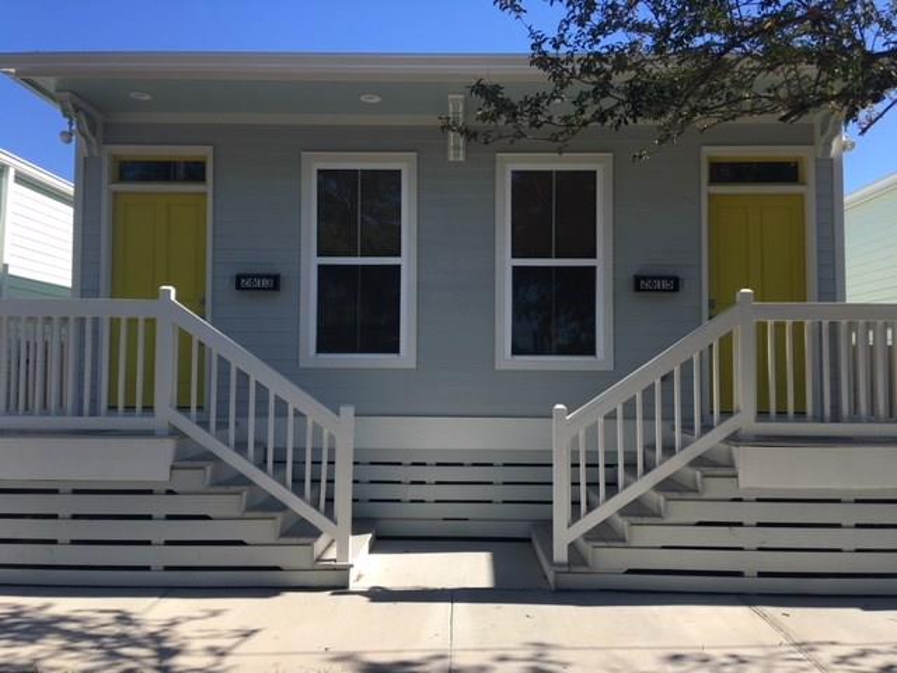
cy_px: 336
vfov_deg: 48.2
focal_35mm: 29
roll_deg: +0.1
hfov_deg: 61.7
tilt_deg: +1.2
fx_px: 751
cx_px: 448
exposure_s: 1/845
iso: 25
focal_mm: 4.15
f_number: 2.2
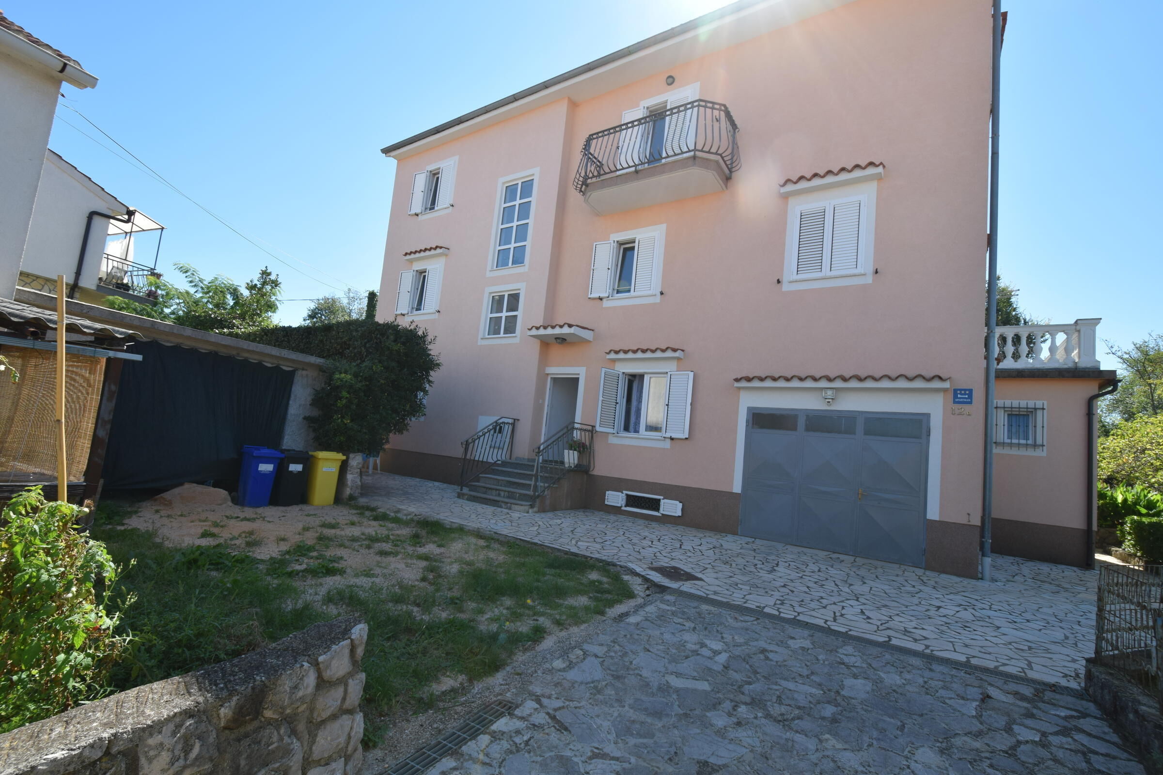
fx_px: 485
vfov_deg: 77.3
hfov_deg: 100.4
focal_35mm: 15
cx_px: 582
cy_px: 388
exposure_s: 1/250
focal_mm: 10
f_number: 8
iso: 220
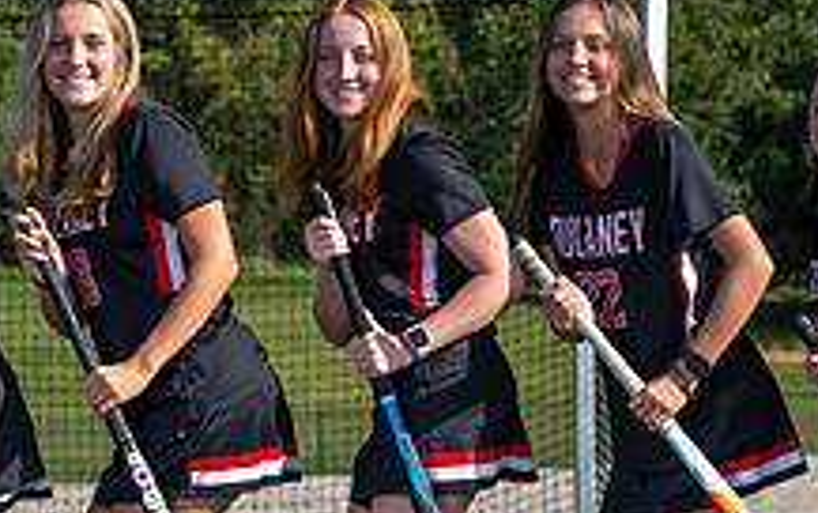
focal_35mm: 231
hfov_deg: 9.1
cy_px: 598
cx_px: 259
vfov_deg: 5.7
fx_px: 5154
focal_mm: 71
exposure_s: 1/250
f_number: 5.6
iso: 40
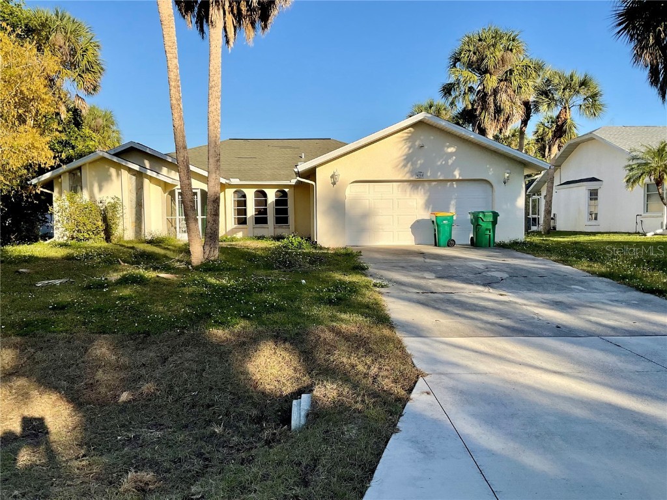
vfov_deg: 48.2
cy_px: 250
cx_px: 334
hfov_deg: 61.7
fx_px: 559
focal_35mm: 29
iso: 16
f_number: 1.8
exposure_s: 1/1451
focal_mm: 3
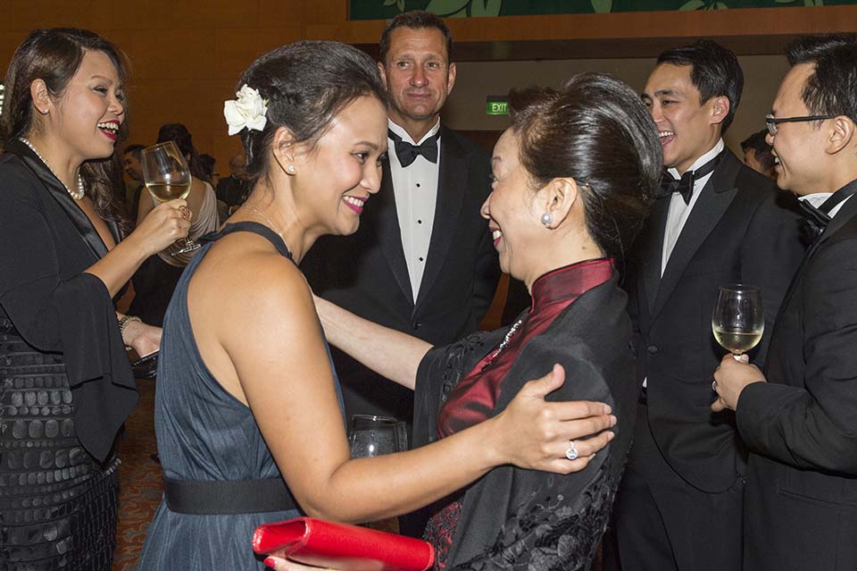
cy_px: 286
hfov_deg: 55.8
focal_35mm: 34
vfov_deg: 38.8
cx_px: 428
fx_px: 809
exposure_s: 1/60
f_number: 8
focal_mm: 34
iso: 400
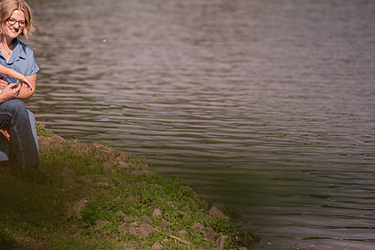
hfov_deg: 7.5
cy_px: 88
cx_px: 129
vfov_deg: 5.0
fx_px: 2863
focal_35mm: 275
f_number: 3.2
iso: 400
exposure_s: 1/4000
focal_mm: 200
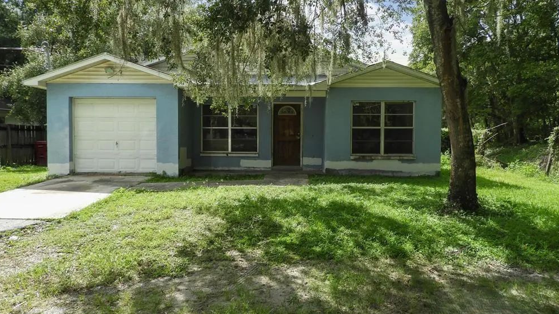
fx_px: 400
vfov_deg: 42.9
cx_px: 285
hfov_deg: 69.9
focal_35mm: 27
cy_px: 153
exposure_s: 1/500
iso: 100
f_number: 3.3
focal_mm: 4.3
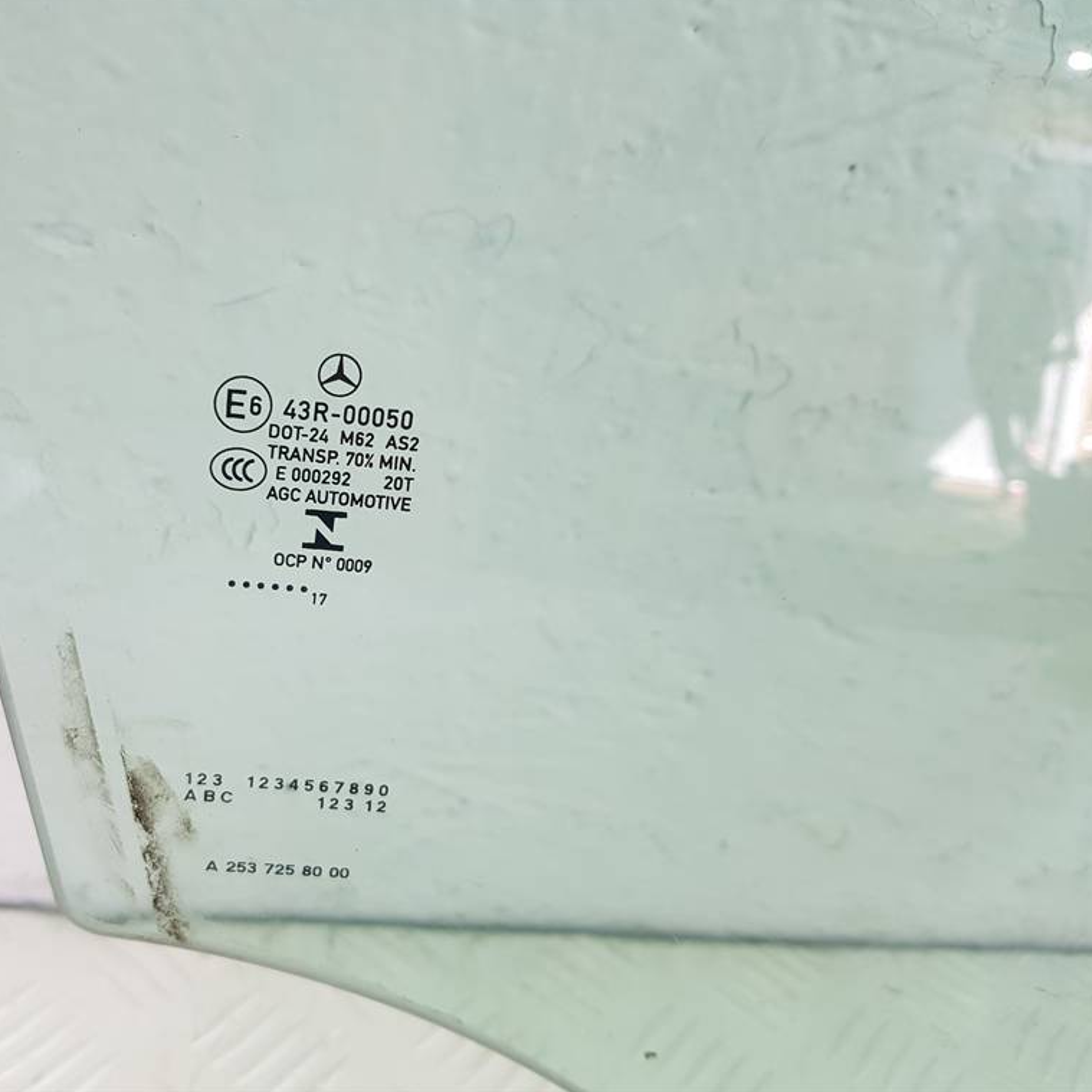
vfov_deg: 52.5
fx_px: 1106
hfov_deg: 51.8
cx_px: 386
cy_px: 542
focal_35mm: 31
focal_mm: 4.2
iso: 80
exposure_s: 1/100
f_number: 1.7
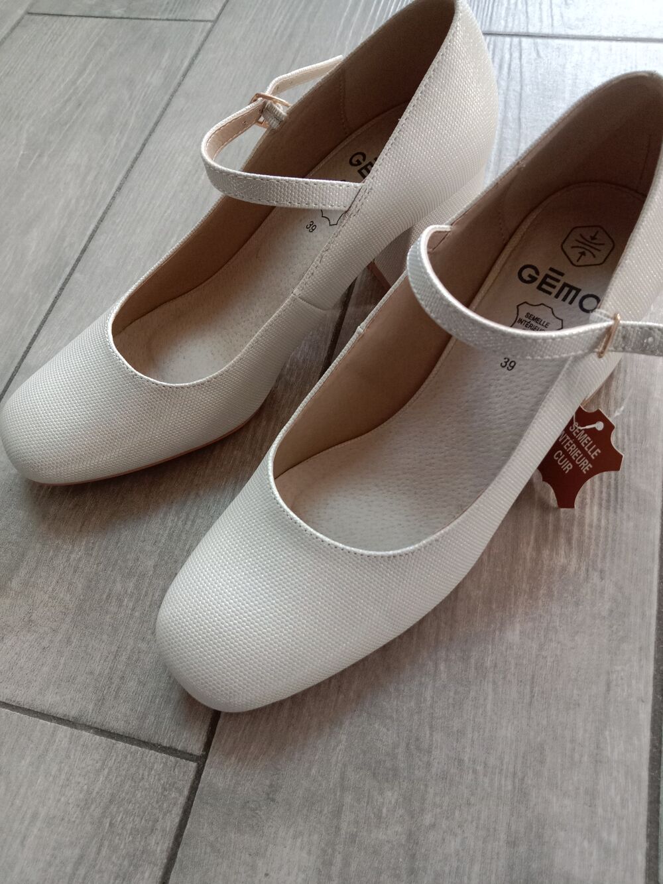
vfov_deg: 65.3
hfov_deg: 51.4
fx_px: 689
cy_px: 442
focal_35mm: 27
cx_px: 332
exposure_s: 1/33.3
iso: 564
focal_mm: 3.65
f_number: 2.2
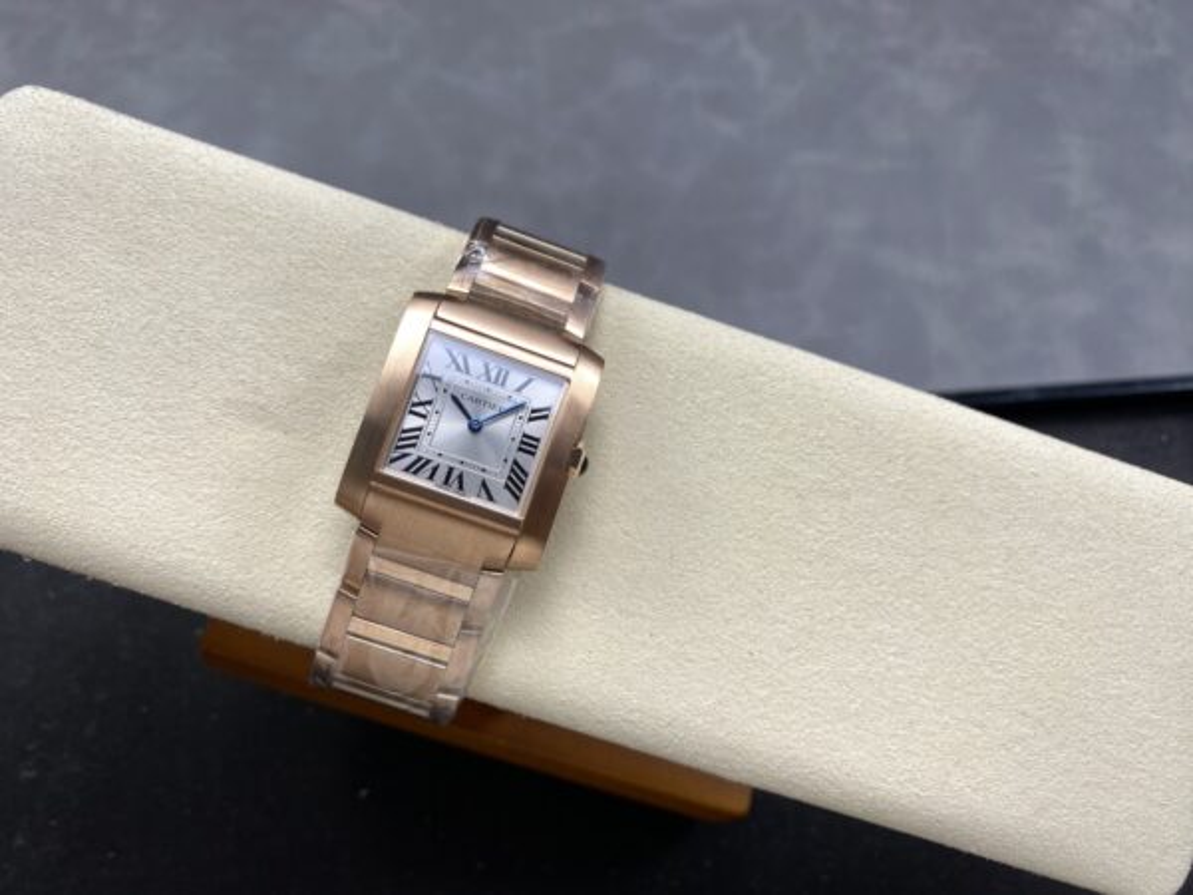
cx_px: 596
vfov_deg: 54.9
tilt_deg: -65.5
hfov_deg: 69.4
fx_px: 862
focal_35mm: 25
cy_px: 448
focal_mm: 4.25
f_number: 1.8
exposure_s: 1/176
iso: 32
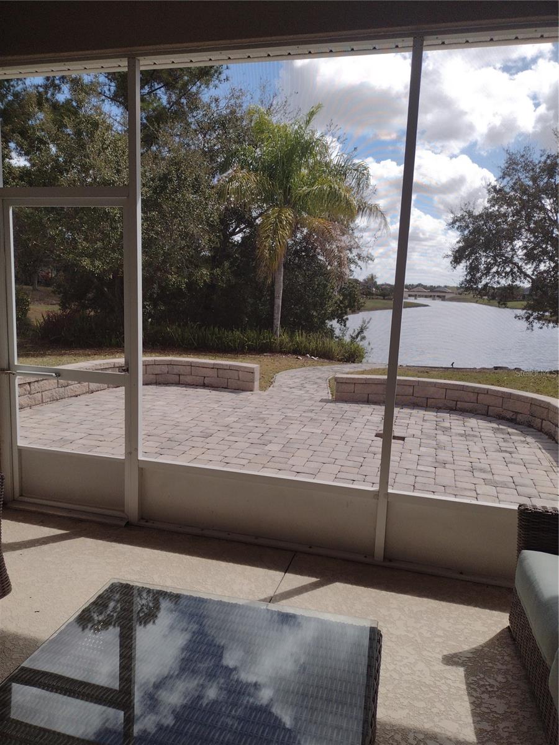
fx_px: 581
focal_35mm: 27
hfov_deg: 51.4
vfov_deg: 65.3
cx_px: 280
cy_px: 372
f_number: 1.7
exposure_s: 1/2057
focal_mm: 4.71
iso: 100
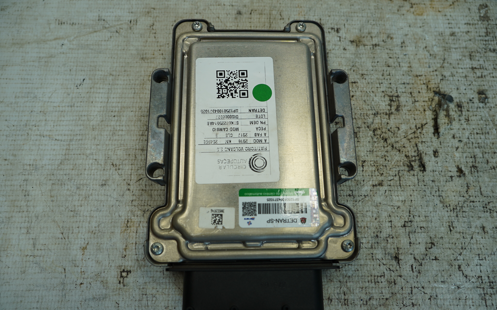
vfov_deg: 49.2
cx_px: 249
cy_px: 169
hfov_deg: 72.5
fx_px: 339
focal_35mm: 25
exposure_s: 1/160
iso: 200
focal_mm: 16
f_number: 4
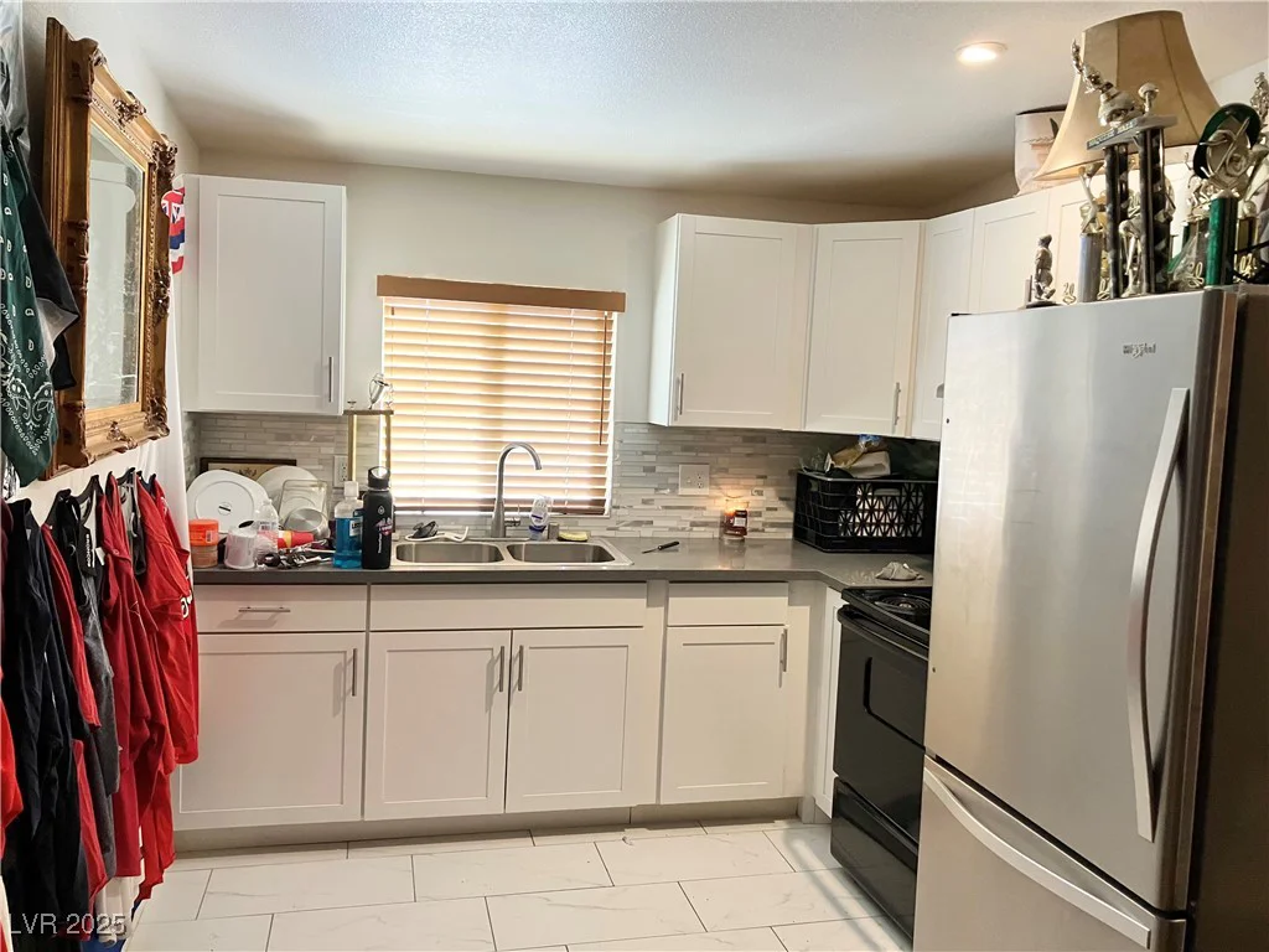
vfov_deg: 49.7
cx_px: 634
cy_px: 476
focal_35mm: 28
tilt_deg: -5.3
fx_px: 1026
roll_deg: -2.4
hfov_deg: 63.4
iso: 125
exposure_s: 1/60
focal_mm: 3.99
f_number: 1.8
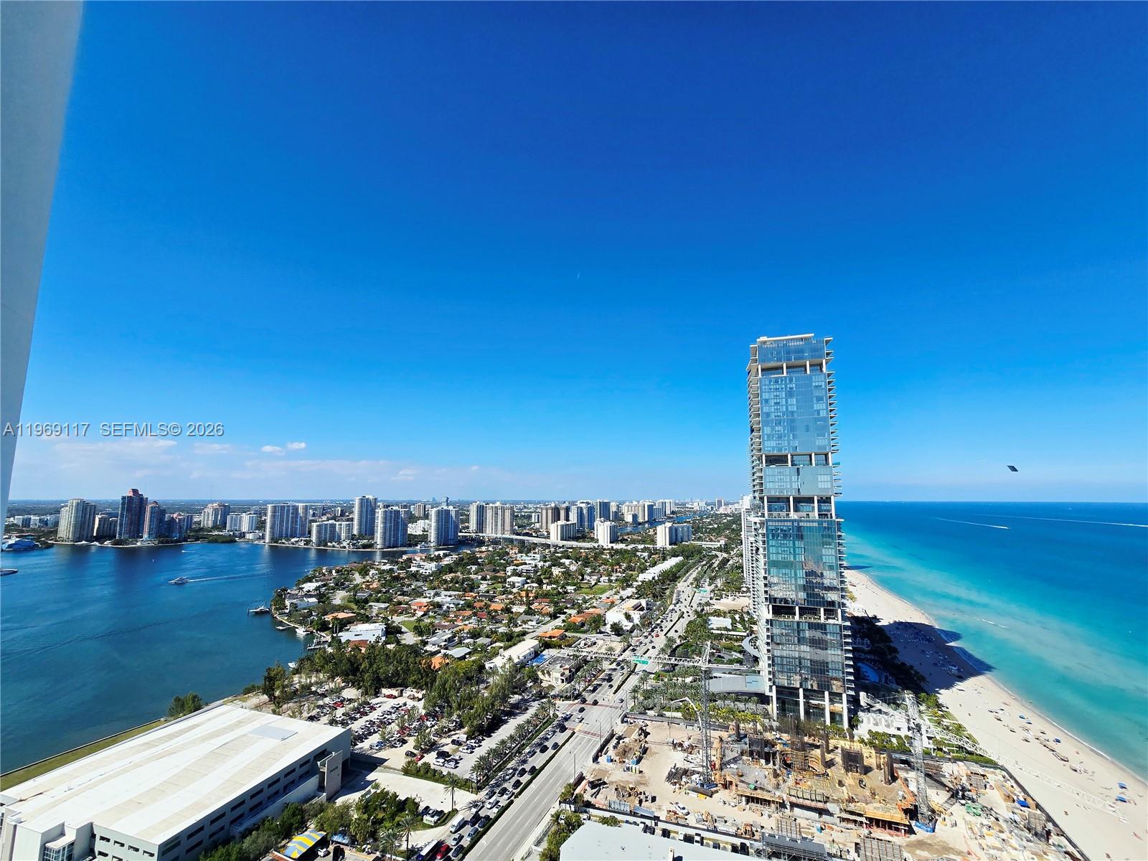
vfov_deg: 89.9
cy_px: 430
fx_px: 431
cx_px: 574
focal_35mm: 13
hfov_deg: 106.2
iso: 50
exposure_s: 1/5000
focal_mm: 2.2
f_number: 2.2
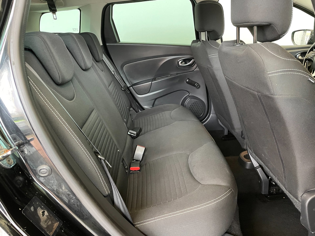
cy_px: 118
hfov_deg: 67.3
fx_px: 237
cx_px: 158
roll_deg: +3.1
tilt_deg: -17.4
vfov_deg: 53.1
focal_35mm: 26
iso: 400
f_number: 1.6
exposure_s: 1/33
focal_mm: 4.2
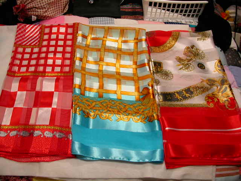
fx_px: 258
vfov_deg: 38.7
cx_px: 120
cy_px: 90
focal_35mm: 37
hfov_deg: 50.1
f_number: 2.7
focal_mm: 5.6
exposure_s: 1/69.8
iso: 100
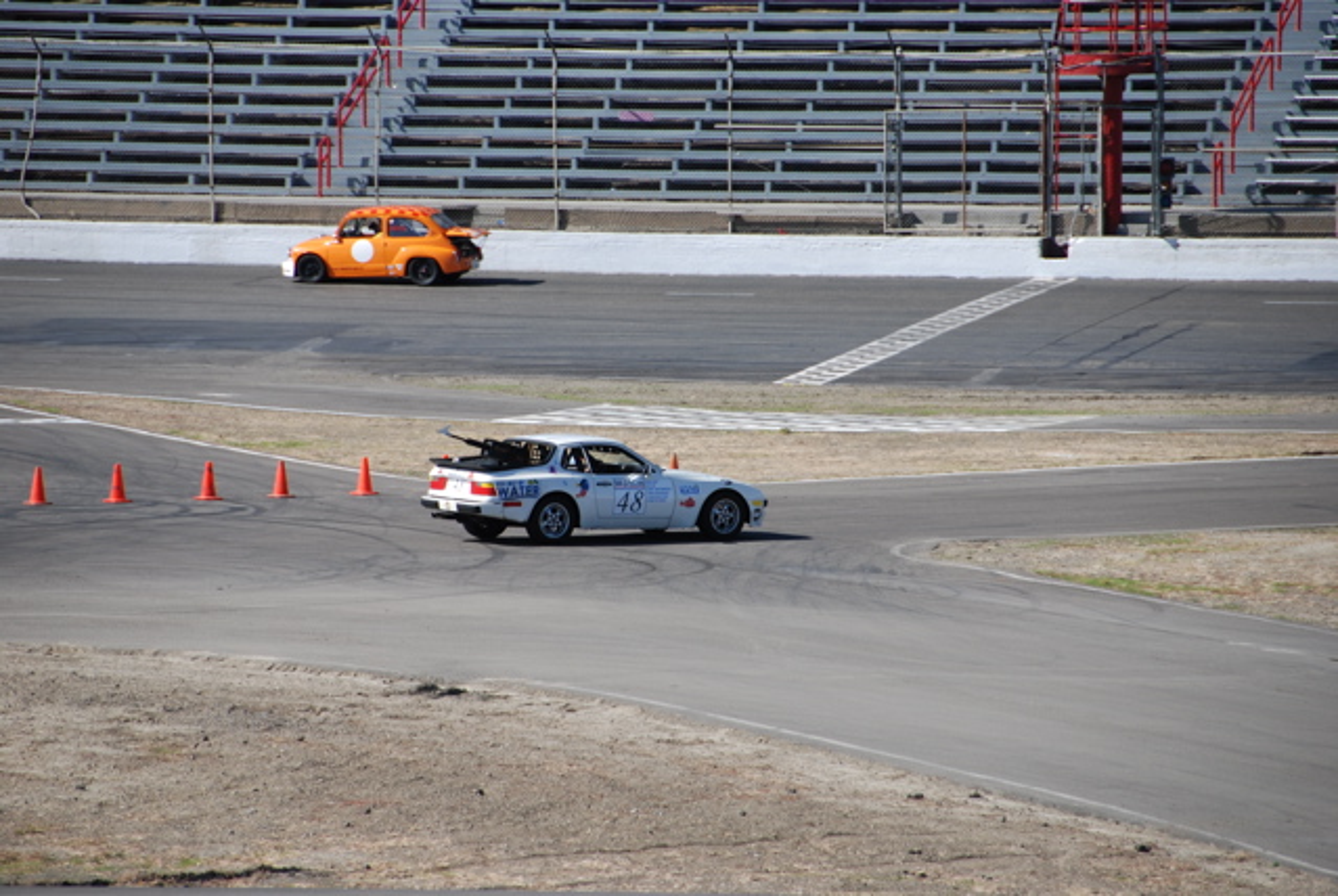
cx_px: 669
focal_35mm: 300
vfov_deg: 4.6
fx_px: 11165
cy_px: 448
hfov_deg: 6.9
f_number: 5.6
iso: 200
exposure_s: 1/800
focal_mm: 200
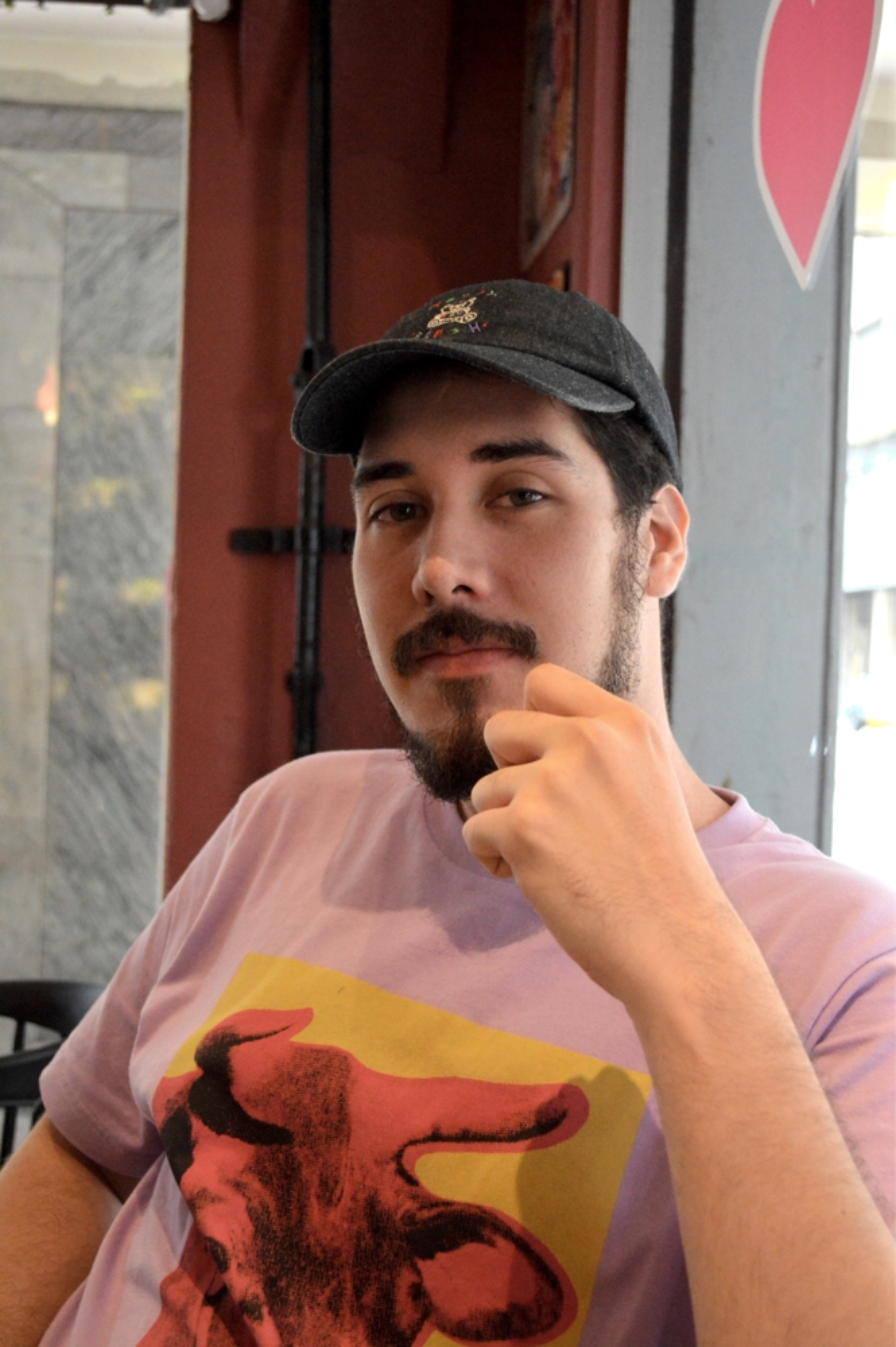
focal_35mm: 45
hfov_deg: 29.8
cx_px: 448
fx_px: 1683
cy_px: 674
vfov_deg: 43.6
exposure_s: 1/125
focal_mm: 30
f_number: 4.5
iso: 3200
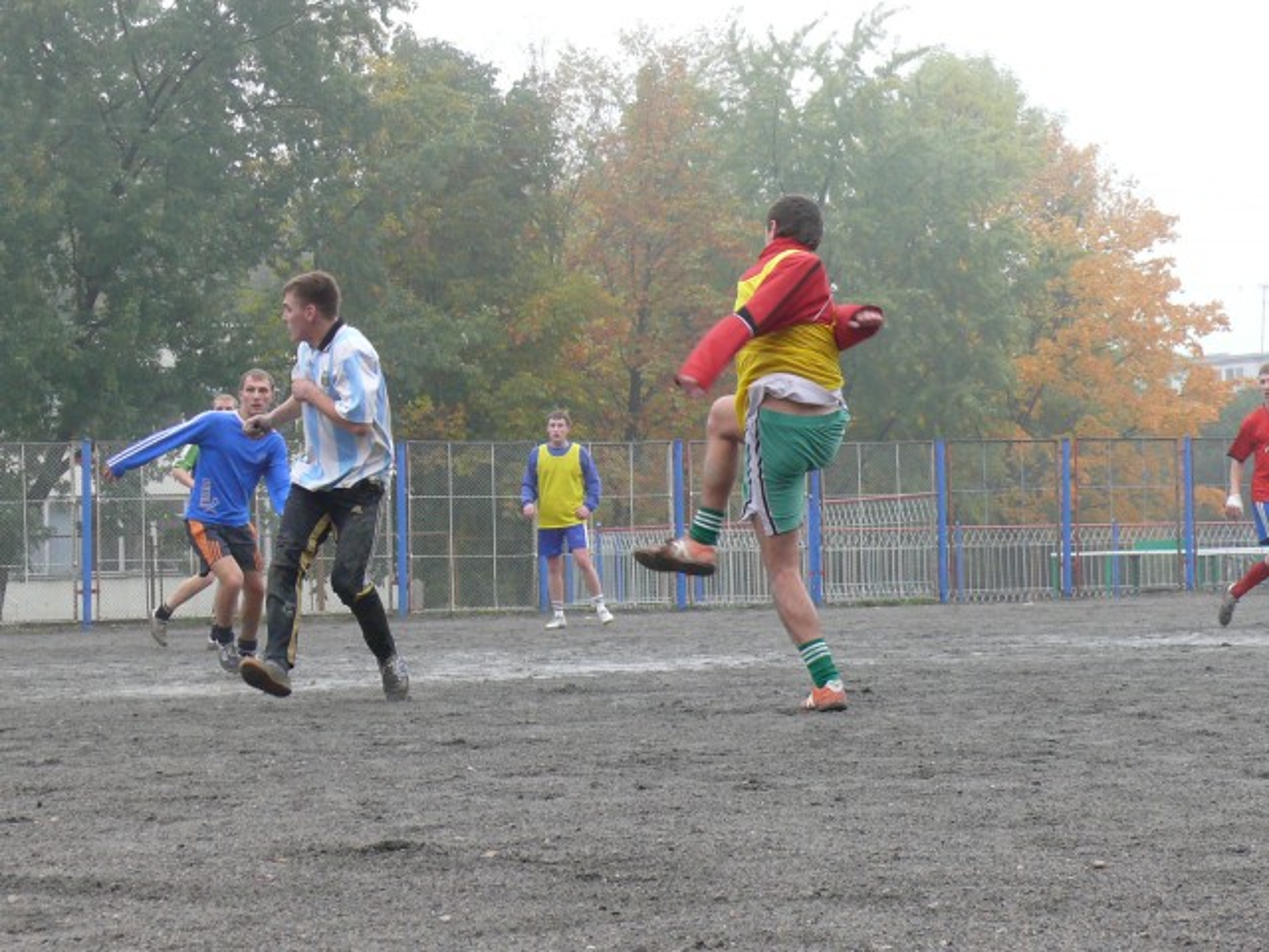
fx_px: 3153
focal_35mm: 86
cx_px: 634
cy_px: 476
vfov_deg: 17.2
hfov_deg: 22.8
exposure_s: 1/320
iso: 200
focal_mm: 12.2
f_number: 3.2
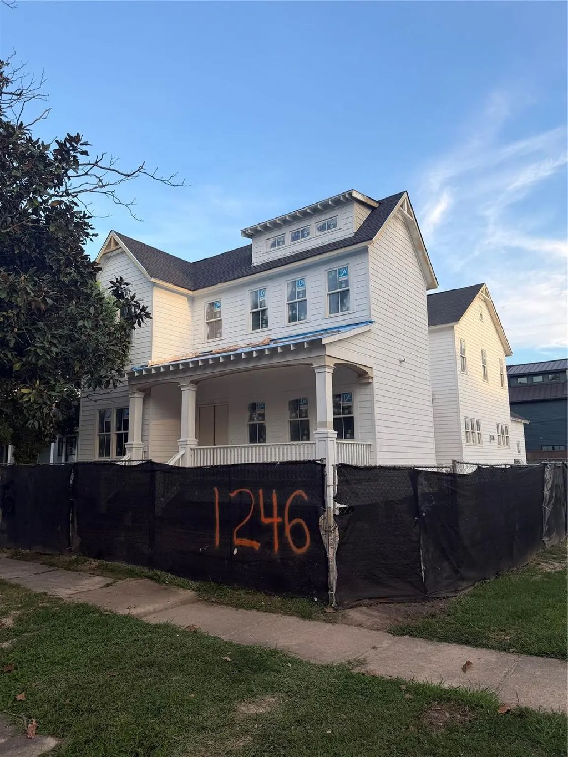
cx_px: 284
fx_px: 525
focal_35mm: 24
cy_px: 378
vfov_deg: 71.6
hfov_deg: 56.8
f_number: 1.78
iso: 80
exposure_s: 1/563
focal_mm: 6.76
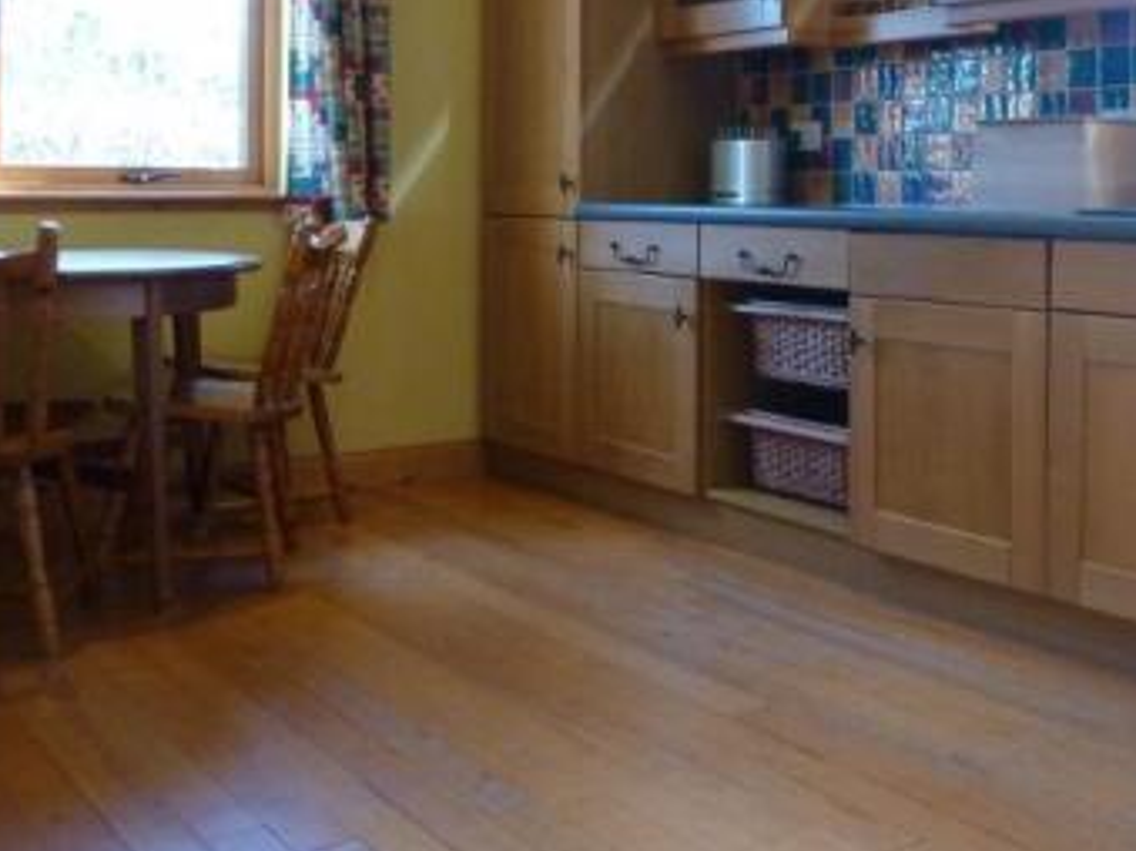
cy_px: 216
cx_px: 836
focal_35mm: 43
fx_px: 1411
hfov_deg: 42.7
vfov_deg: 32.9
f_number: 3.3
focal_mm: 4.5
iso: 250
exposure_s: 1/30
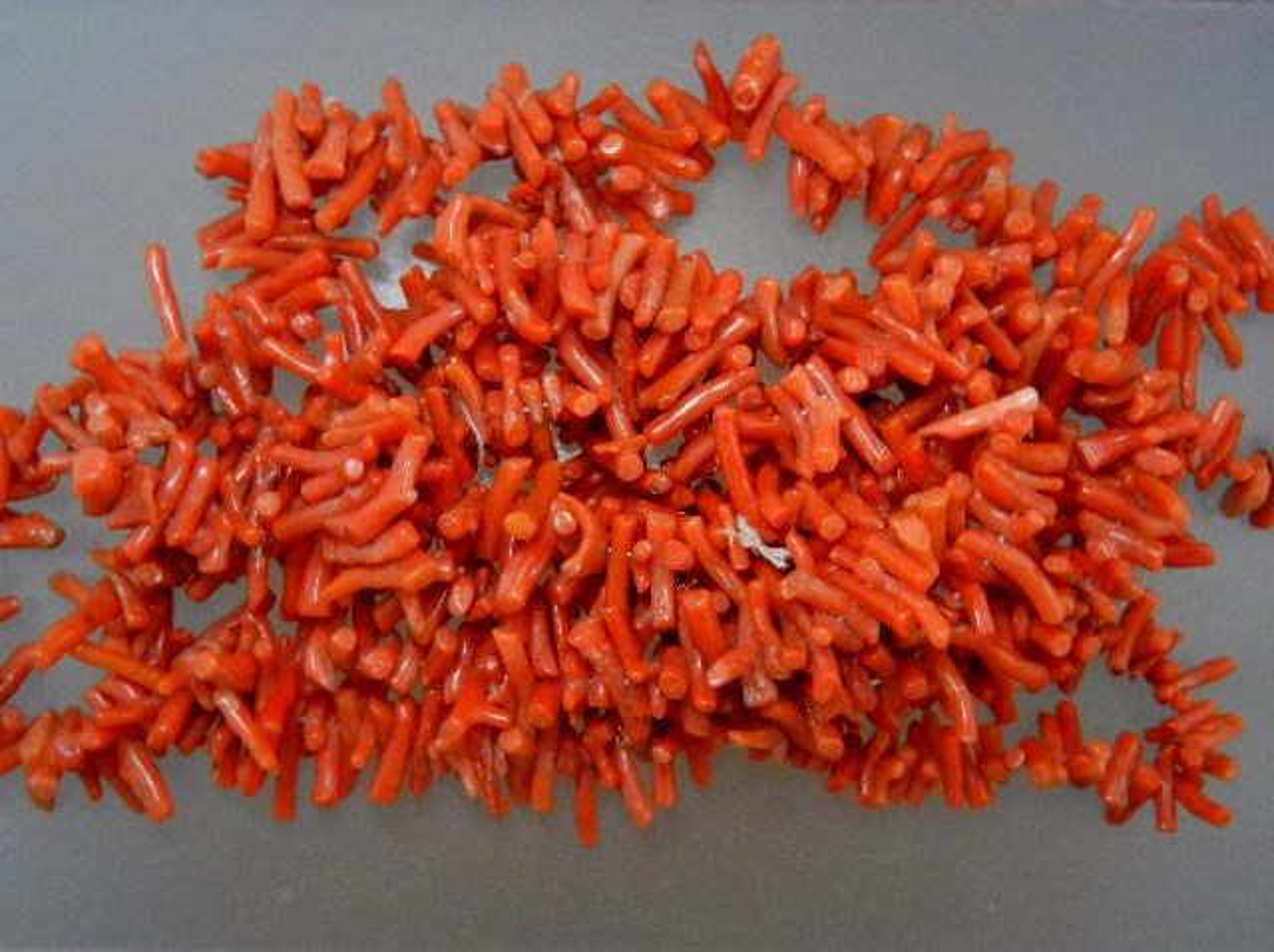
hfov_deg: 47.9
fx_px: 1433
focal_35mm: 39
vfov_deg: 36.7
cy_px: 476
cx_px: 637
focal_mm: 7.1
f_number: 7.4
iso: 800
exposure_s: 1/30
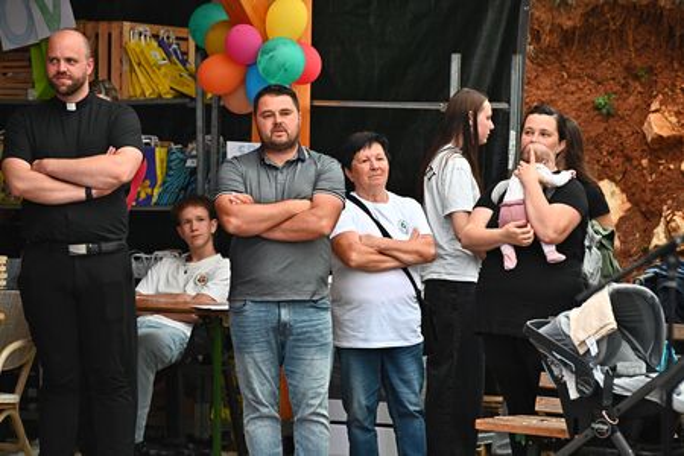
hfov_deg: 10.3
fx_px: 3800
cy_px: 228
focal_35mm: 200
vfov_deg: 6.9
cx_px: 342
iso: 1600
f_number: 4.5
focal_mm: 200
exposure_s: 1/320
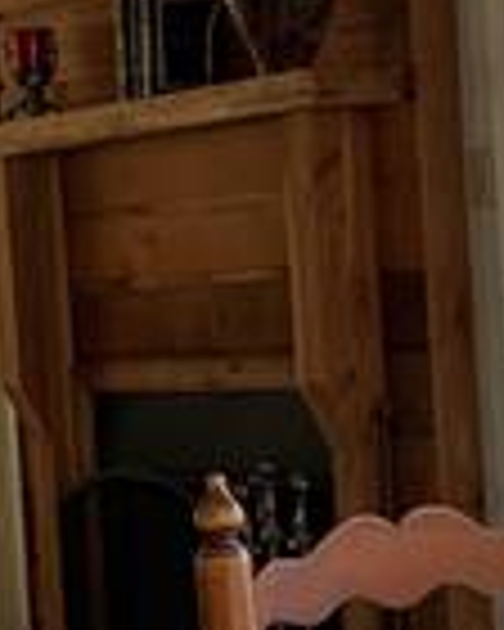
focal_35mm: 139
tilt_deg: -3.5
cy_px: 446
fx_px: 2592
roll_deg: +4.1
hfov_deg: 11.1
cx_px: 212
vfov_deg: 13.8
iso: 100
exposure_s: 1/60
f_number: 1.8
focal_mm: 4.25
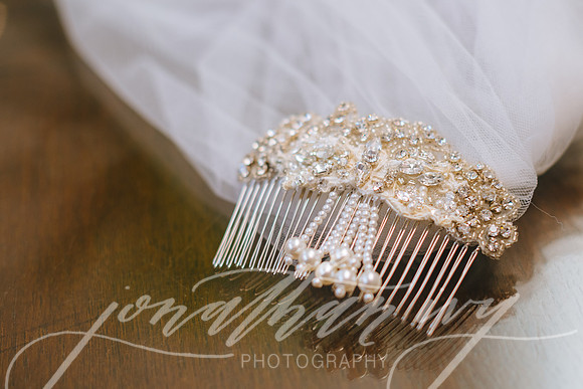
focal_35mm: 62
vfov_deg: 21.9
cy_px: 194
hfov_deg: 32.2
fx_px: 1005
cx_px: 362
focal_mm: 50
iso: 200
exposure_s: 1/80
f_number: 2.8
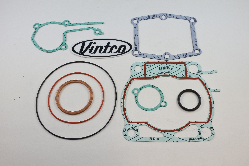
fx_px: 208
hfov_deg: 61.9
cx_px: 124
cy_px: 83
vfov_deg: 43.6
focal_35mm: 30
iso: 400
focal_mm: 11.4
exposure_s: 1/200
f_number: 3.8
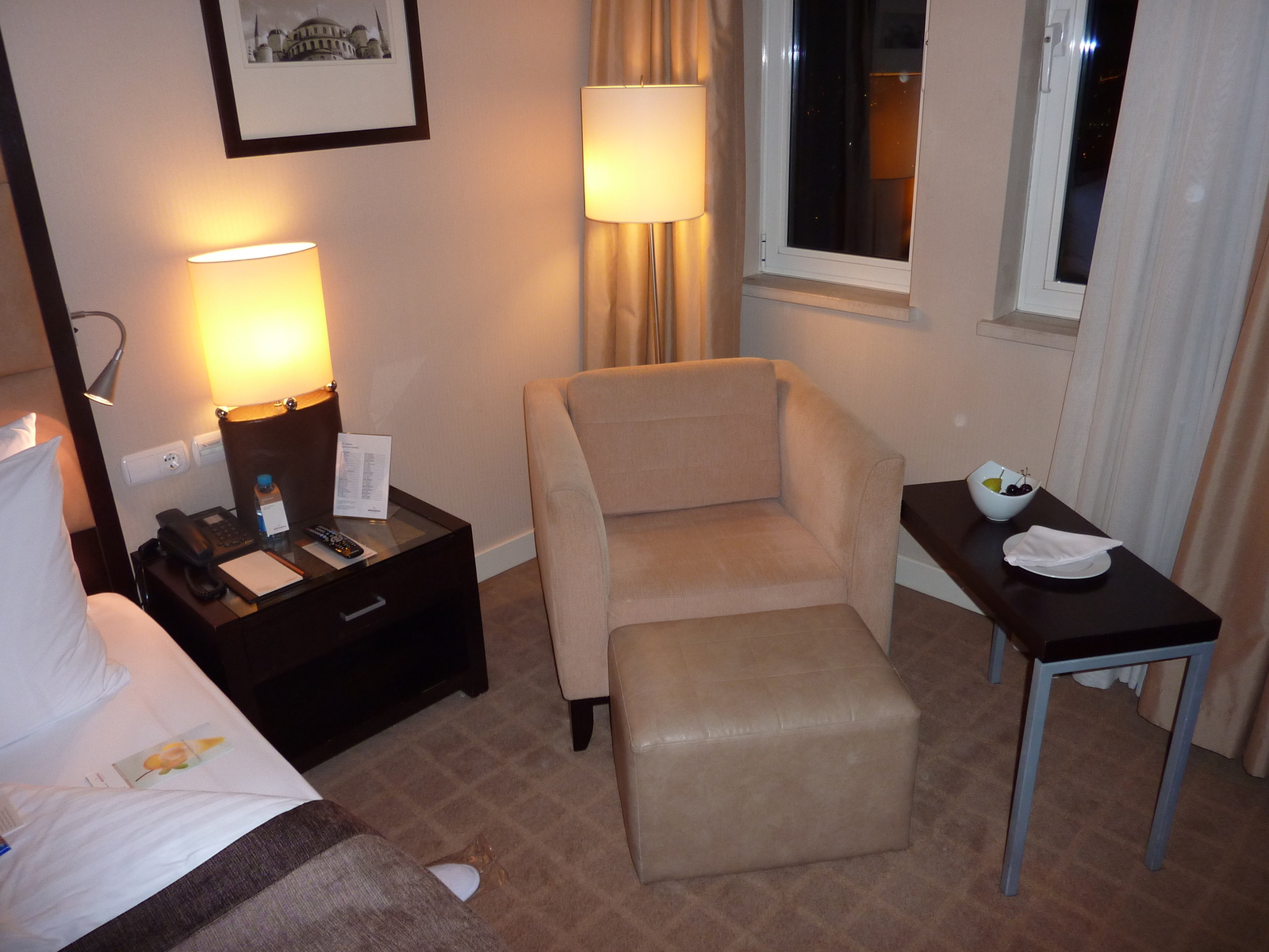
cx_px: 634
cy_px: 476
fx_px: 916
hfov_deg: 69.4
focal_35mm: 25
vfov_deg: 54.9
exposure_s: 1/30
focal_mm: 4.1
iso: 160
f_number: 3.3
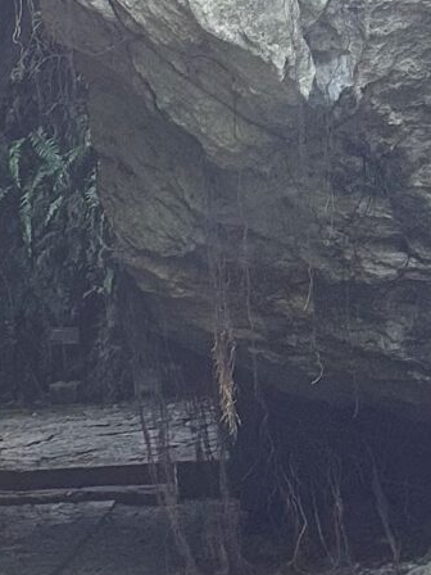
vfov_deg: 14.3
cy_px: 114
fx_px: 2274
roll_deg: +3.8
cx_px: -255
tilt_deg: +6.7
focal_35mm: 137
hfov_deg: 10.4
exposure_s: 1/96
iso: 250
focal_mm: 6.86
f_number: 1.78
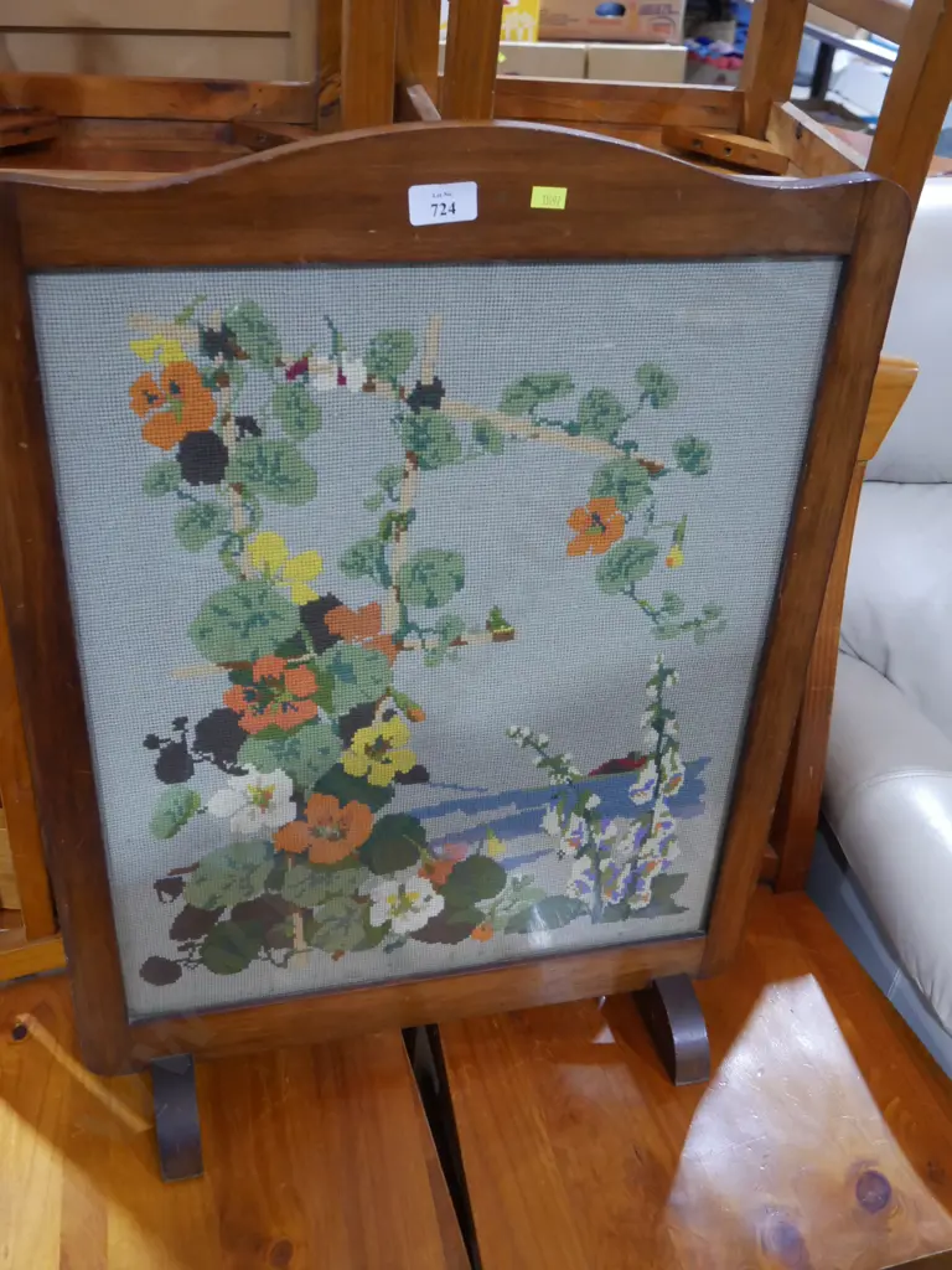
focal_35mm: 34
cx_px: 476
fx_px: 1247
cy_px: 635
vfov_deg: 54.0
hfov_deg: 41.8
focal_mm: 17
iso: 1600
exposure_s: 1/60
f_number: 4
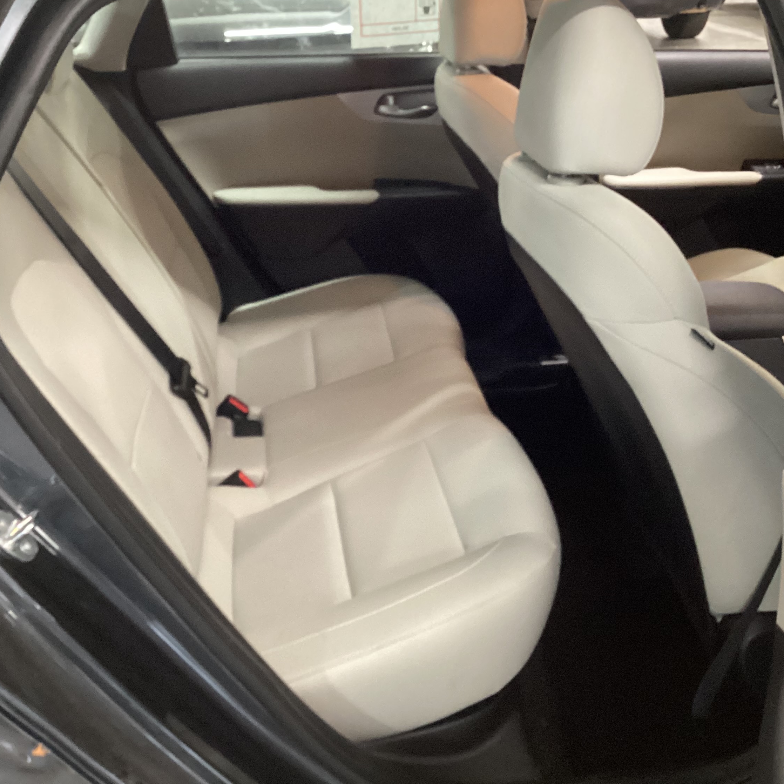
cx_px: 403
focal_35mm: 40
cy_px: 357
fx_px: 1025
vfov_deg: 41.8
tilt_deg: -25.3
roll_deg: +1.9
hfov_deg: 41.9
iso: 400
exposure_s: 1/25
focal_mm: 3.3
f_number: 2.4
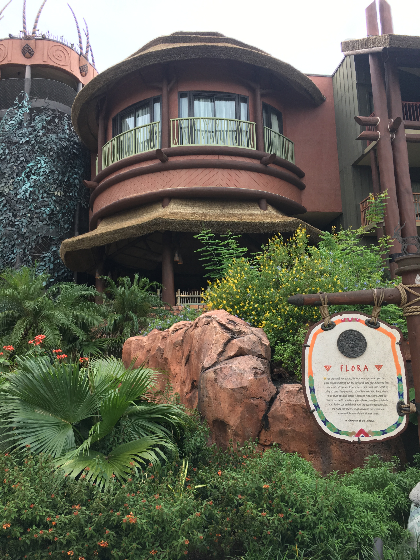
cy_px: 280
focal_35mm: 29
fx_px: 469
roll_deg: +0.8
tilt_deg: +11.1
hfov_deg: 48.2
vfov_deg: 61.7
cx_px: 210
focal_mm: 4.15
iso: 32
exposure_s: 1/60
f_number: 2.2
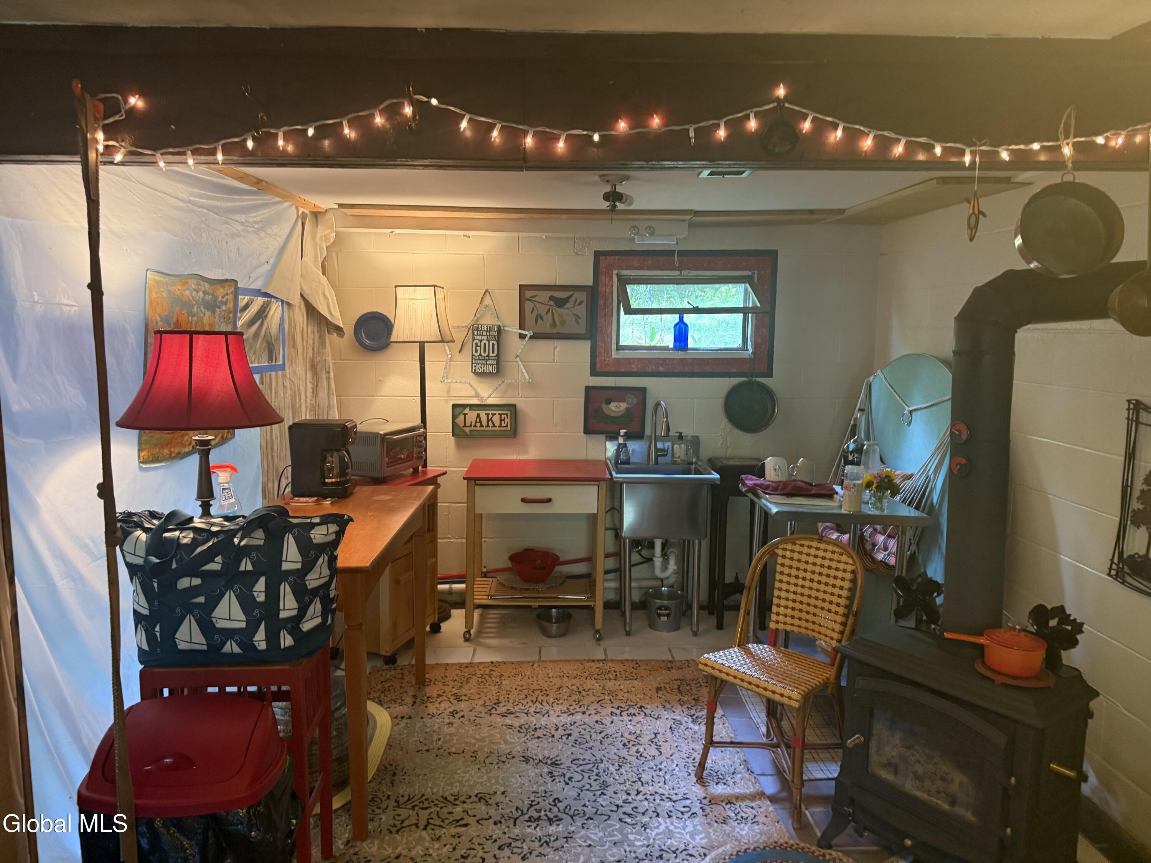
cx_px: 576
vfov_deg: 56.8
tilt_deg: -5.8
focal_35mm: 24
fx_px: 798
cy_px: 432
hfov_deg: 71.6
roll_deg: -0.6
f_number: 1.78
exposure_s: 1/60
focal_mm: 6.76
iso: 400
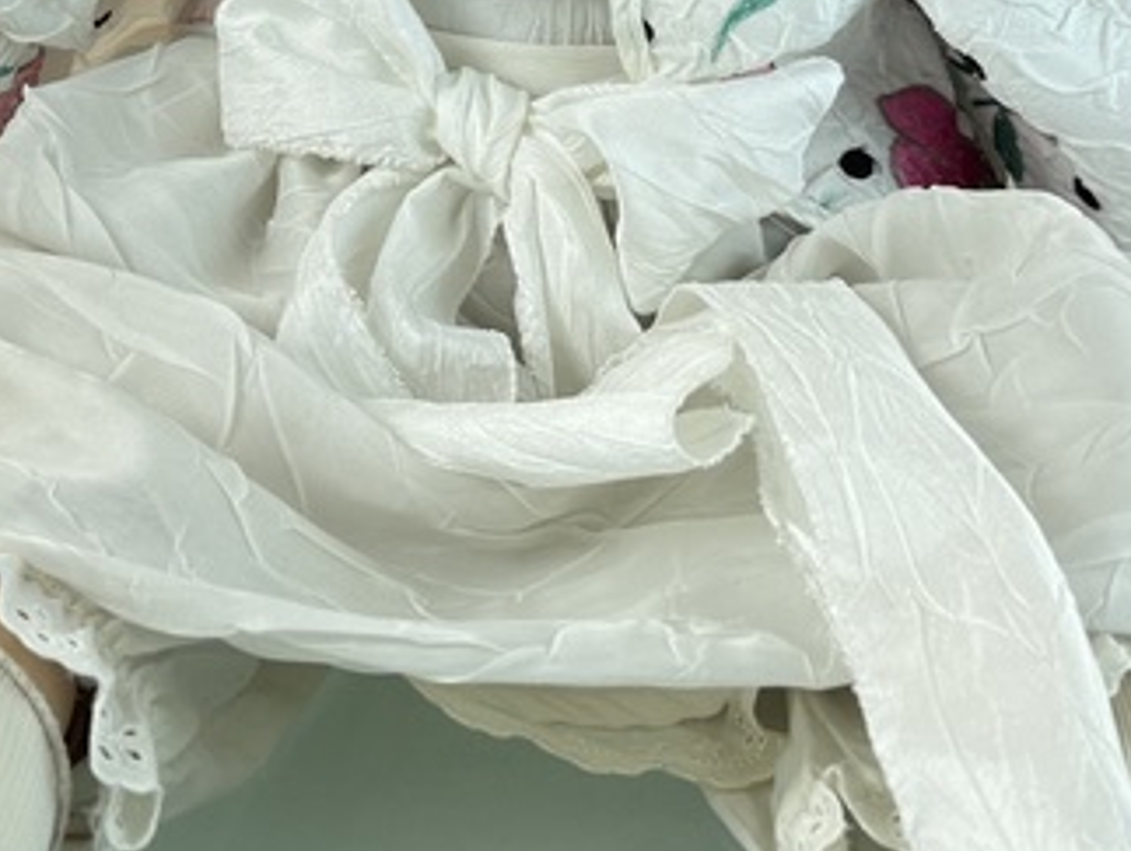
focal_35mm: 76
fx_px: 2486
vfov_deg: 19.0
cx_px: 438
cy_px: 53
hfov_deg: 25.6
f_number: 1.78
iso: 100
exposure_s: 1/728
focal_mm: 6.76
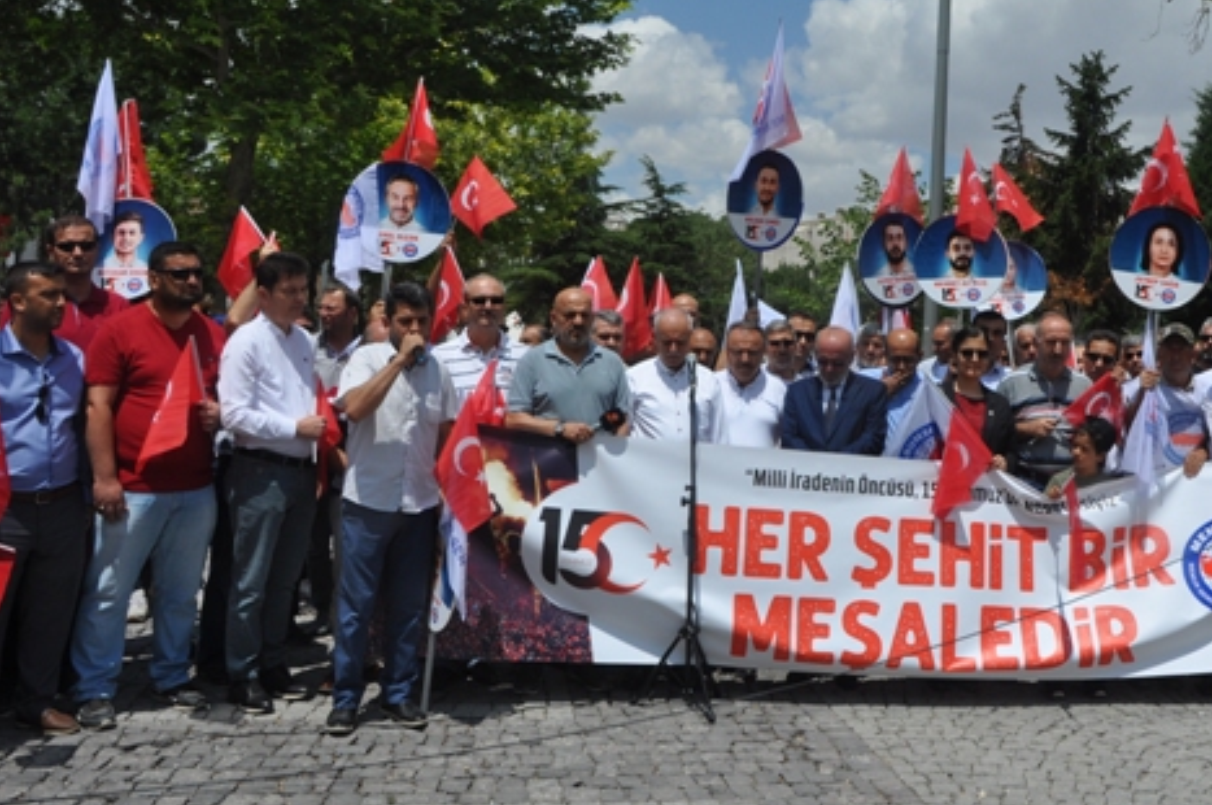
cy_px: 336
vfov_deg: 35.8
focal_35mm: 37
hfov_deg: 51.2
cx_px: 784
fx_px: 1244
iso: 200
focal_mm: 18
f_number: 11
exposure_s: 1/500
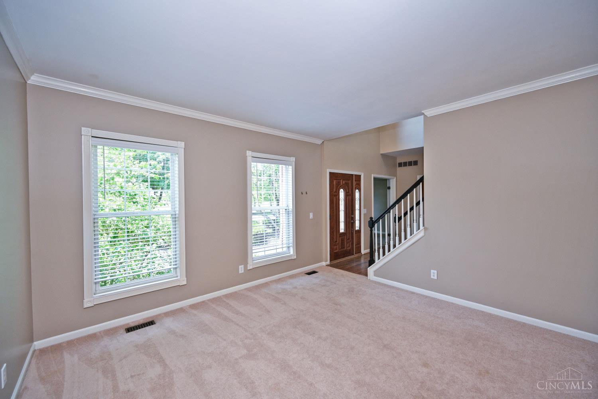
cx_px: 299
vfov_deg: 81.2
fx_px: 233
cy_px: 200
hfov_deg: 104.3
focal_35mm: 14
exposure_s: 1/80
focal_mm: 14
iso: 200
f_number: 5
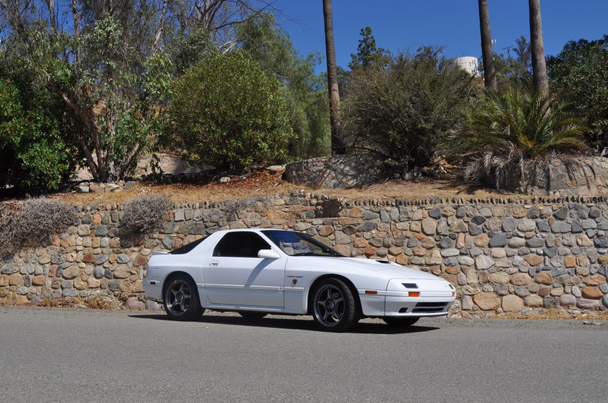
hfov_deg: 46.5
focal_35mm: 42
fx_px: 708
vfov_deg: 31.8
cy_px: 202
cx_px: 304
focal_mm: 28
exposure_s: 1/500
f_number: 11
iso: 200
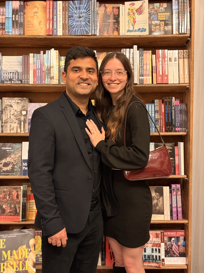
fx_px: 377
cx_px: 102
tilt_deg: -8.1
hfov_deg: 30.3
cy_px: 136
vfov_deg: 39.7
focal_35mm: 48
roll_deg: -0.5
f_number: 1.78
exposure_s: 1/40
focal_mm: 6.76
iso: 320
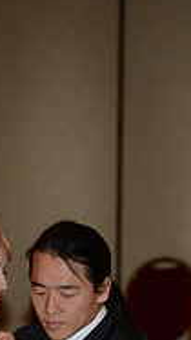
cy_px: 518
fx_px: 5860
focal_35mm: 650
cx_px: 5
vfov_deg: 3.3
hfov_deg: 1.9
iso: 1250
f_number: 5.6
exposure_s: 1/200
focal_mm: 200
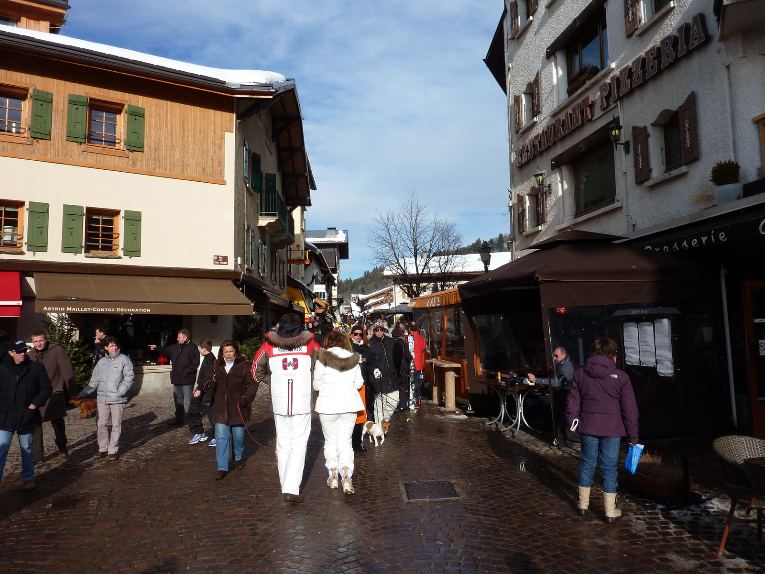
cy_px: 287
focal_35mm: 25
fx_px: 552
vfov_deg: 54.9
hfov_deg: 69.4
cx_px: 382
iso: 80
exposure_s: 1/500
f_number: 5
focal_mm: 4.1
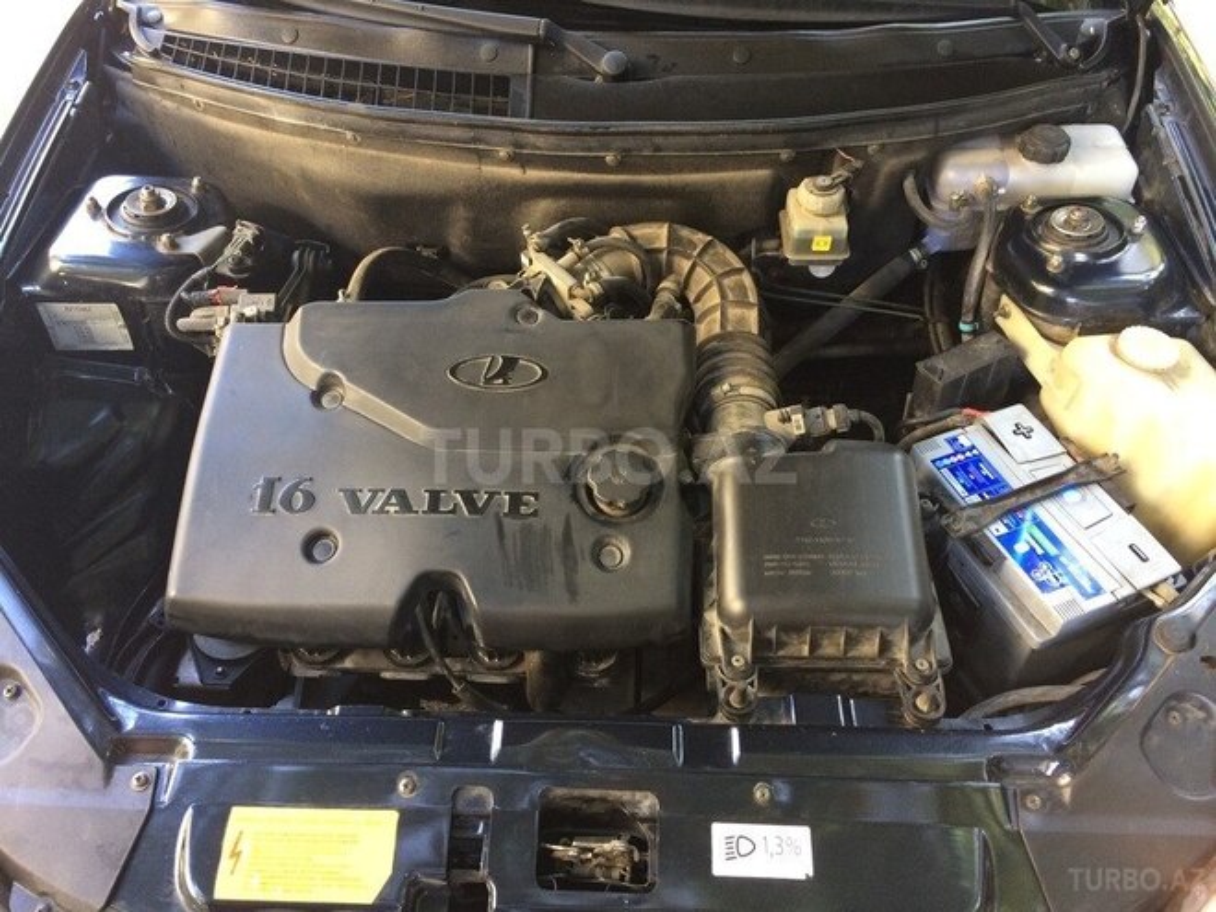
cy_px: 456
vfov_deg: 48.2
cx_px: 608
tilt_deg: -48.4
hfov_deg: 61.7
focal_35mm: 29
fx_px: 1019
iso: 125
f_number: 2.2
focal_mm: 4.15
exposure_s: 1/33
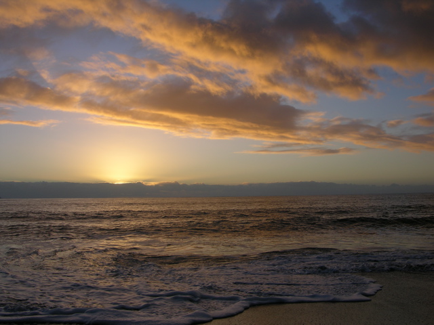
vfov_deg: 40.7
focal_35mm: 35
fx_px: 439
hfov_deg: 52.6
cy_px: 162
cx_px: 217
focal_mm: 8.9
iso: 50
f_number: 5.6
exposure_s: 1/194
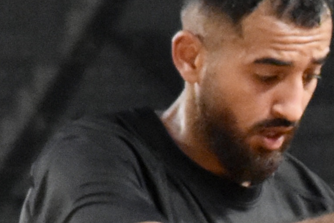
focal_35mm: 1338
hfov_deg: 1.5
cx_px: 527
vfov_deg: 1.0
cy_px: 551
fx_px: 12413
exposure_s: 1/200
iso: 3200
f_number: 4.8
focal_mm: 120
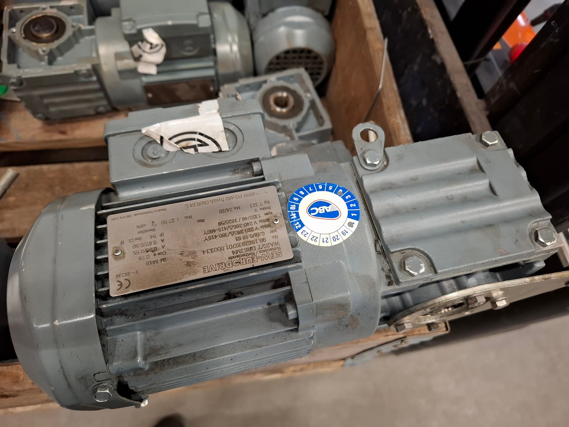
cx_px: 284
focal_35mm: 23
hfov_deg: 73.9
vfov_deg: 58.9
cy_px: 214
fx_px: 378
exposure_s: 1/33
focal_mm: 5.54
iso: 400
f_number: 1.8
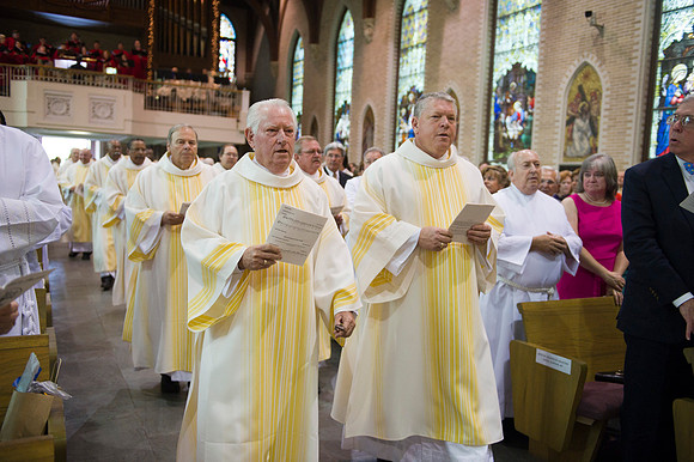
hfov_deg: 58.7
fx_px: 617
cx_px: 347
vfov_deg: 41.1
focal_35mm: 32
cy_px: 231
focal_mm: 32
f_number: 2.8
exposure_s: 1/250
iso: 2000
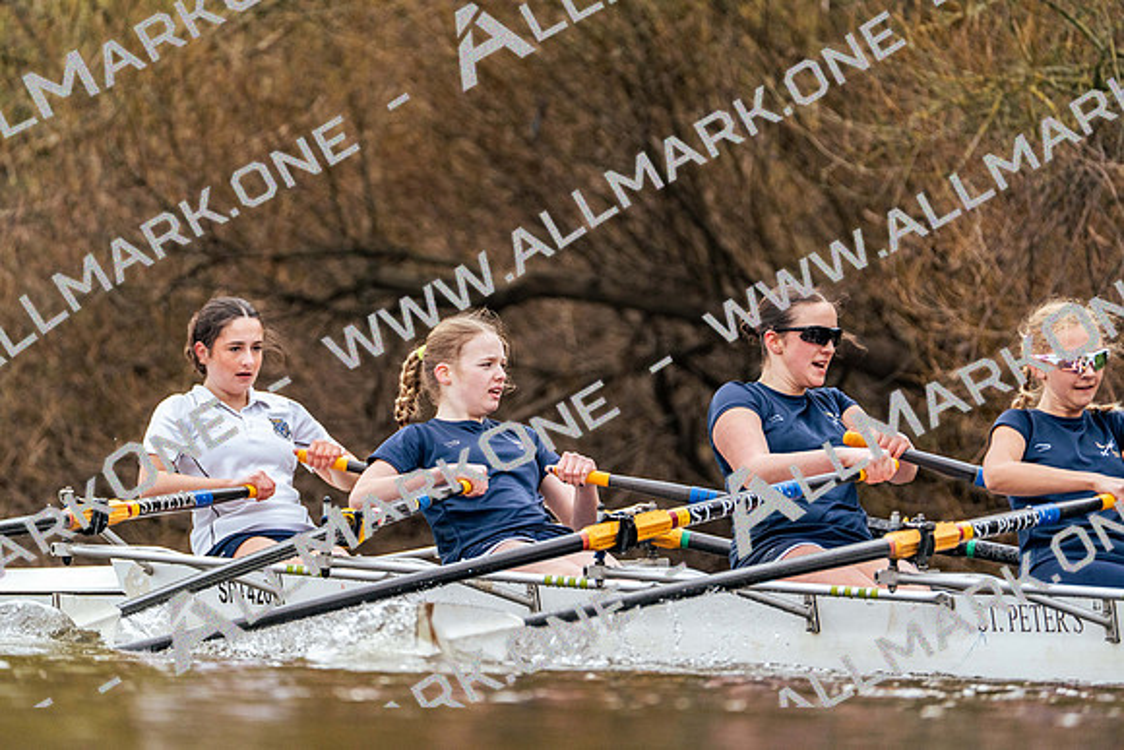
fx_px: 18737
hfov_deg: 3.4
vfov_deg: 2.3
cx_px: 562
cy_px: 375
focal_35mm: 600
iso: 2000
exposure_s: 1/2000
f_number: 6.3
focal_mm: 600
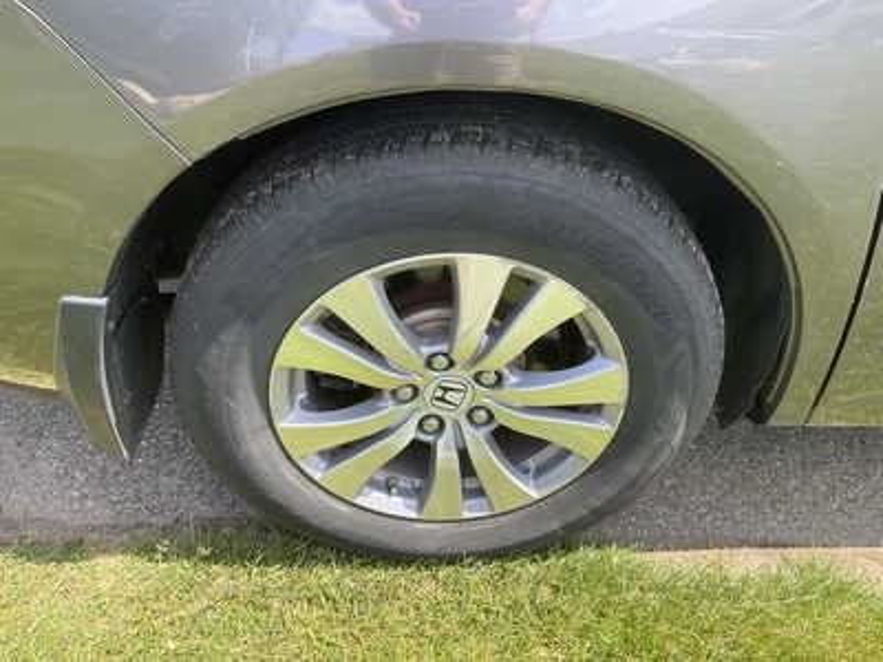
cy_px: 331
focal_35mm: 29
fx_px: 740
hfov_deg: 61.7
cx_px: 442
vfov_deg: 48.2
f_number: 1.8
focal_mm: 3
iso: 25
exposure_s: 1/365
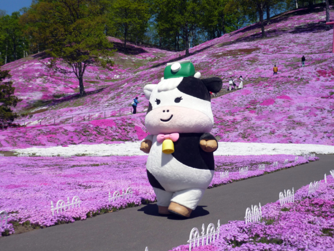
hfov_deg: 42.9
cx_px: 167
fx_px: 425
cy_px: 126
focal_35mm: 44
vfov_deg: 32.9
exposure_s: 1/250
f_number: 9
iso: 100
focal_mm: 7.2
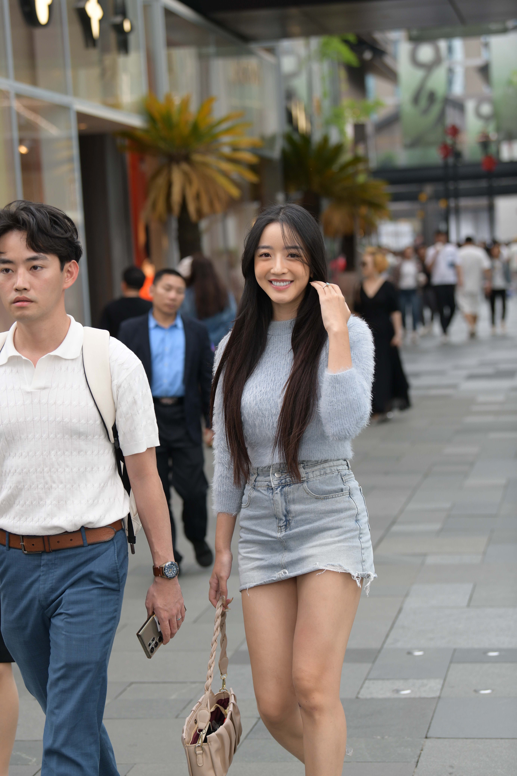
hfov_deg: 15.9
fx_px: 1852
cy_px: 388
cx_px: 258
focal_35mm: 86
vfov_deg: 23.6
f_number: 4
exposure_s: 1/640
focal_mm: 86
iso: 500
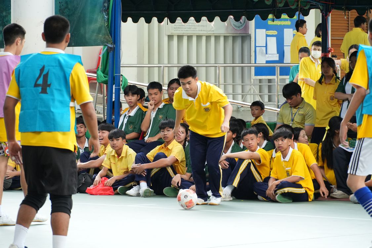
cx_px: 186
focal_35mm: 202
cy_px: 124
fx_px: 2092
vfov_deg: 6.8
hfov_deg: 10.2
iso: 2000
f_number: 6.3
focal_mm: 135
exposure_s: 1/320
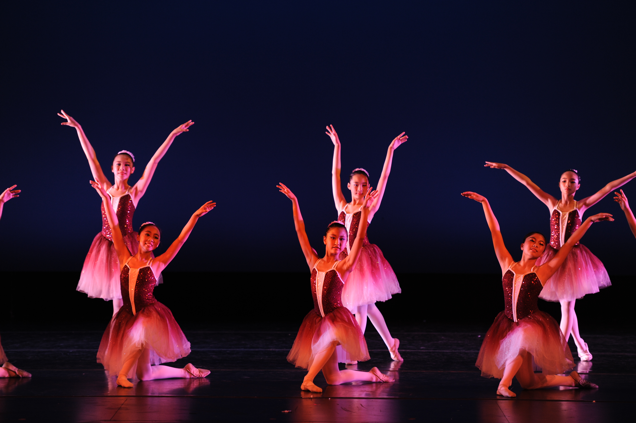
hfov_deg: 14.7
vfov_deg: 9.8
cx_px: 318
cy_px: 212
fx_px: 2472
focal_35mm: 140
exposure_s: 1/250
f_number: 2.8
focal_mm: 140
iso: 640
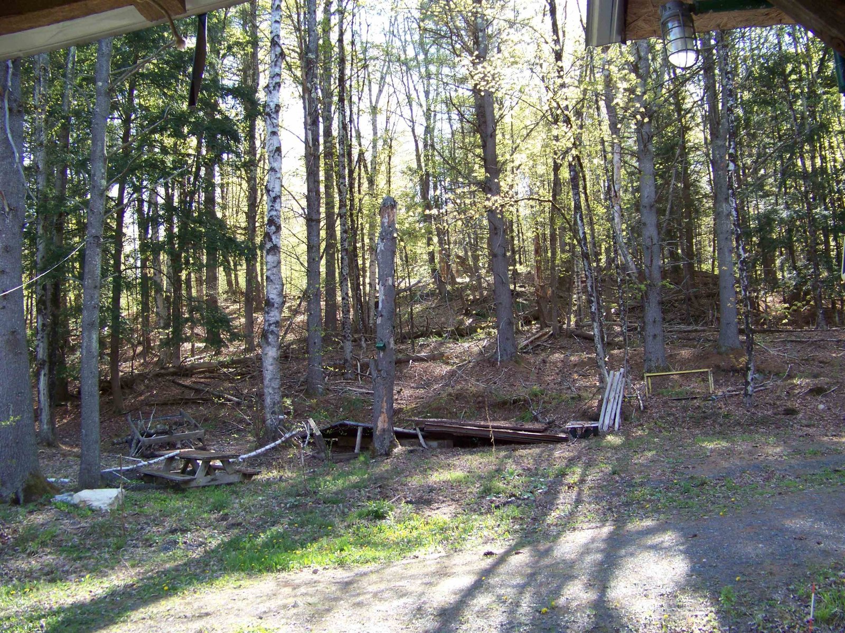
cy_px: 316
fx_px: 879
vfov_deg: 39.7
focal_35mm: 36
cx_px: 422
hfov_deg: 51.4
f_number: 2.8
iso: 69
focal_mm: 5.85
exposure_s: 1/80
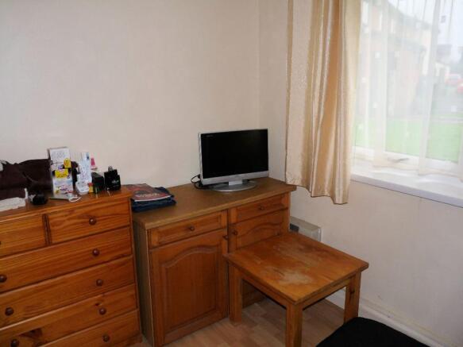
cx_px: 232
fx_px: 361
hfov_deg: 65.3
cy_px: 174
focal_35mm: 27
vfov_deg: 51.3
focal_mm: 4.8
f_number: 2.8
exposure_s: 1/30
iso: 100
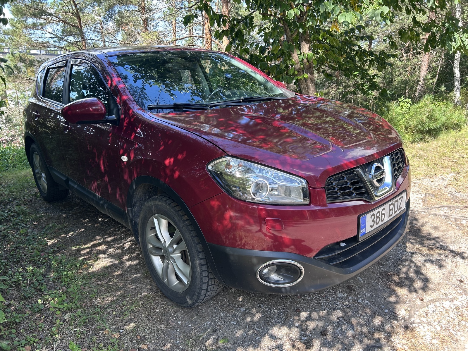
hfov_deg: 67.3
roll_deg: +1.2
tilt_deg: -17.2
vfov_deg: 53.1
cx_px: 234
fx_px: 352
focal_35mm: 26
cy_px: 176
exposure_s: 1/280
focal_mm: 5.7
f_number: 1.5
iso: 50
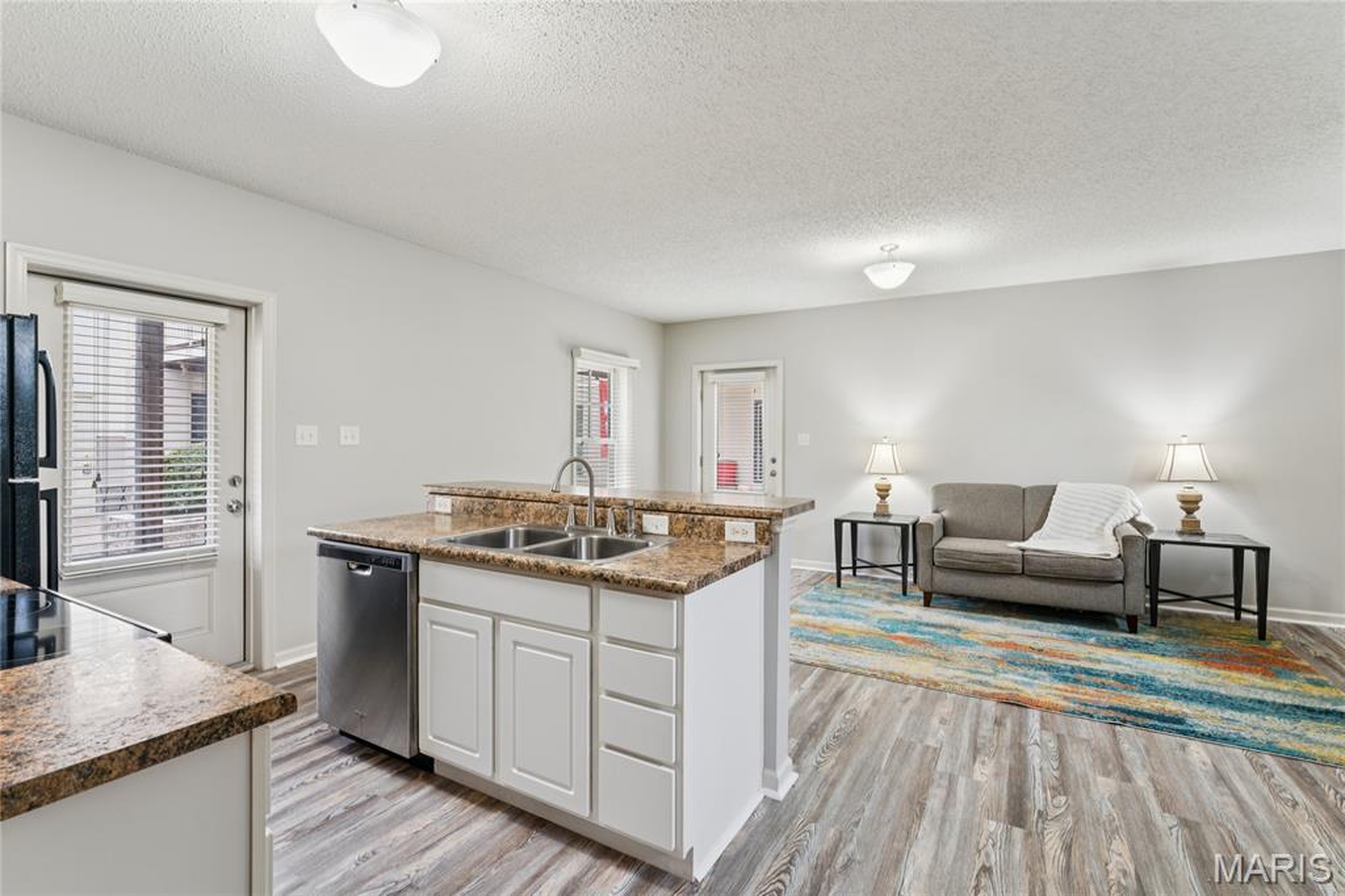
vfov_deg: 73.4
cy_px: 448
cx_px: 672
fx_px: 601
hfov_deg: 96.4
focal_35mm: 16
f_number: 13
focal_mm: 16.1
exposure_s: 1.6
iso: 100
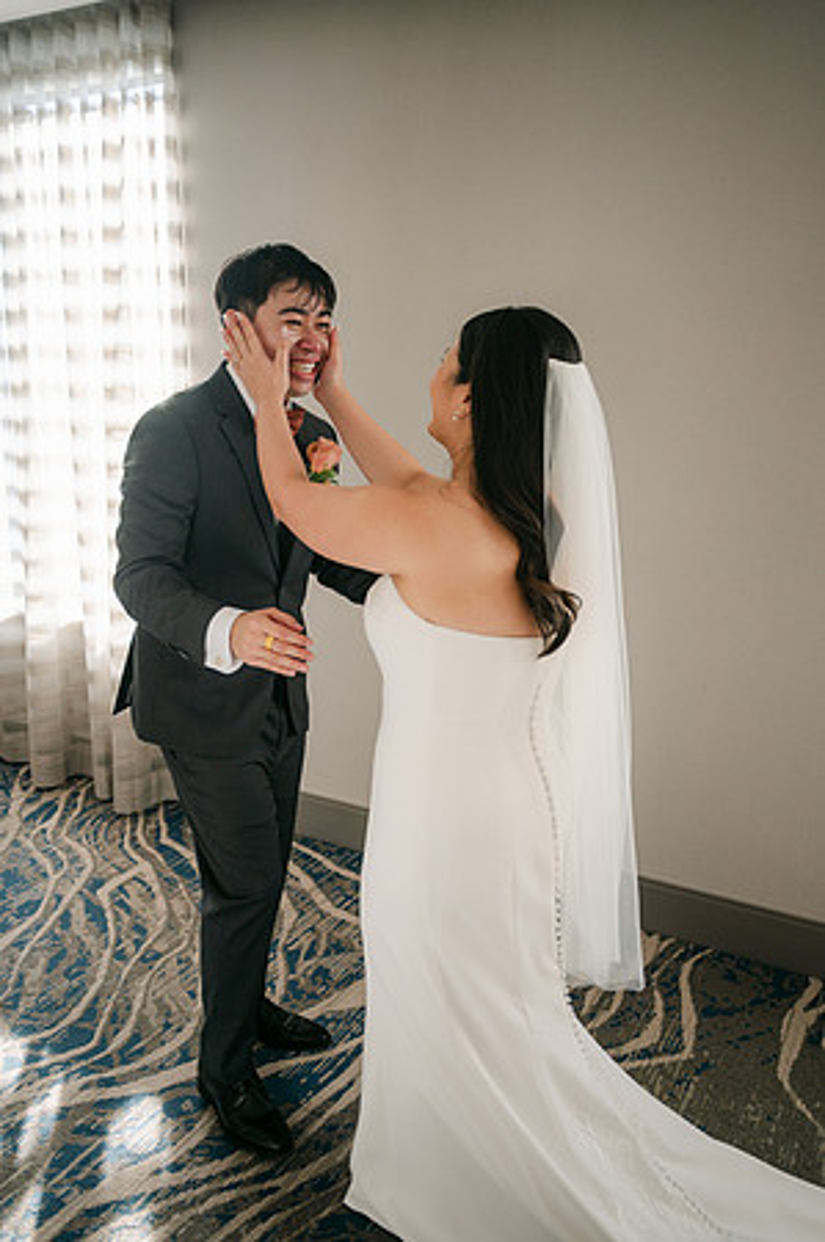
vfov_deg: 65.5
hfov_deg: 46.3
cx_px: 412
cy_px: 621
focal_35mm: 28
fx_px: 965
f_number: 2.8
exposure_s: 1/250
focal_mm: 28
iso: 100
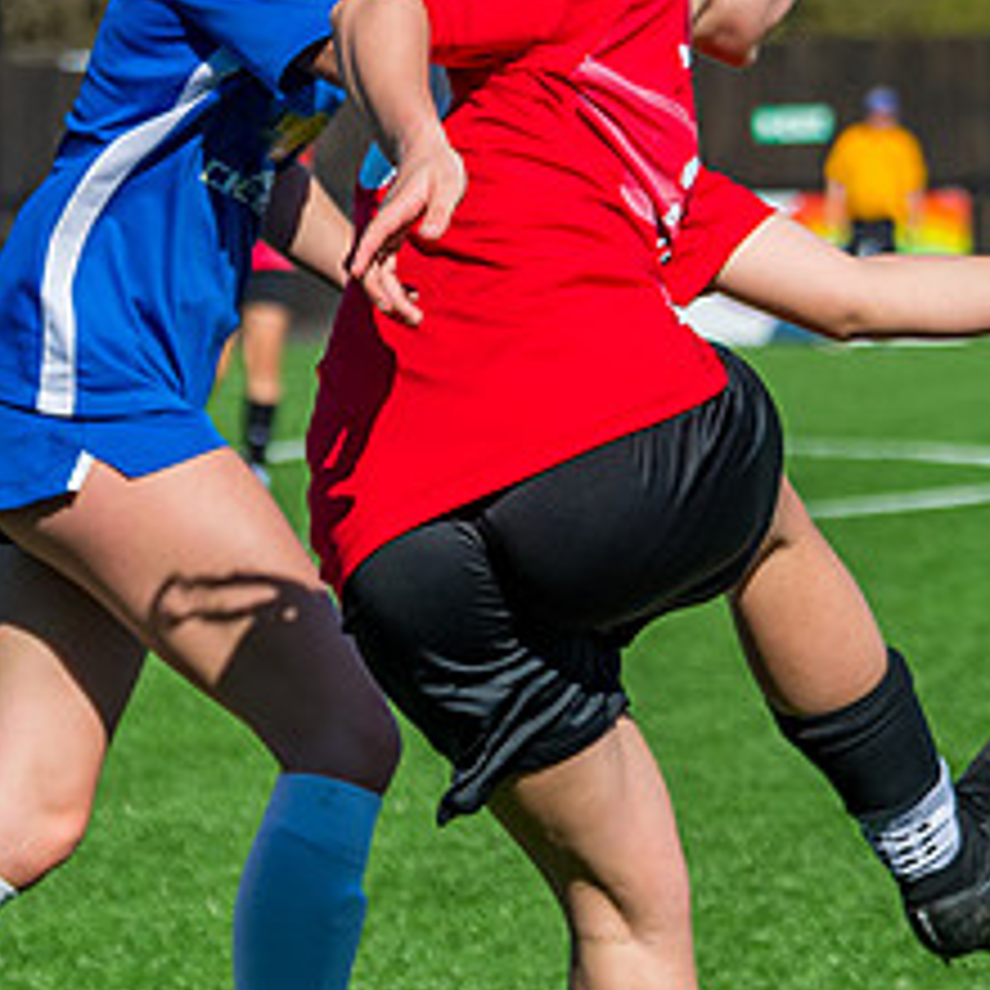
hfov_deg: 6.0
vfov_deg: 6.0
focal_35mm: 292
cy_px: 643
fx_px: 9448
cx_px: 809
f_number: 5
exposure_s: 1/3200
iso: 400
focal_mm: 100
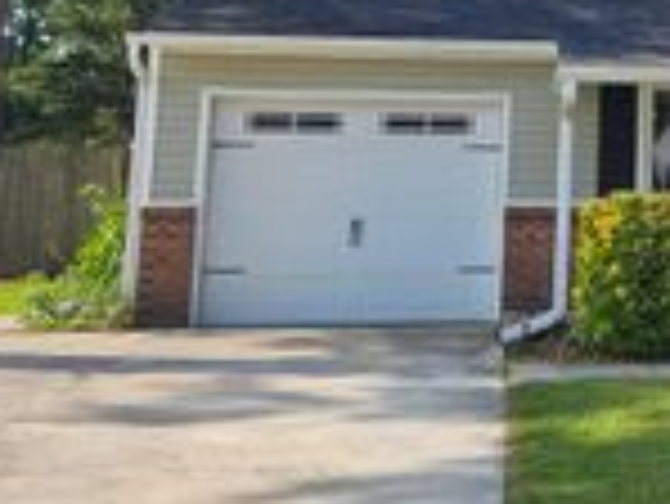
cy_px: -52
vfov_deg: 18.4
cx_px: 809
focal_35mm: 77
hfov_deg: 23.1
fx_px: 1492
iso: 25
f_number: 1.8
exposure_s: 1/1376
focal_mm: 5.4
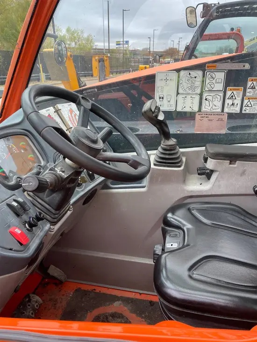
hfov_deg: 53.1
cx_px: 128
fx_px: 257
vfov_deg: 67.3
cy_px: 171
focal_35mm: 26
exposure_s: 1/121
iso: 64
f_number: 1.6
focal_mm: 4.2
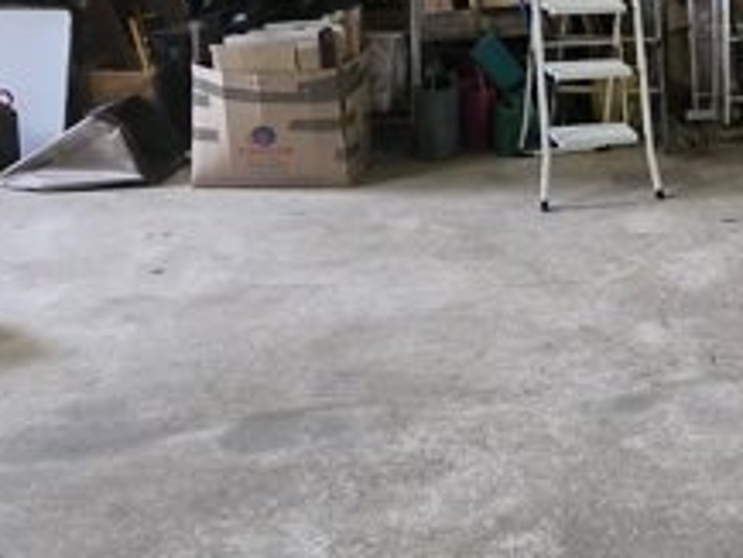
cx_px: 798
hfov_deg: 34.7
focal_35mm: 48
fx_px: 1031
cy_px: -3
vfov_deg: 28.4
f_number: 2.2
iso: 1250
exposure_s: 1/50
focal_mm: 2.2
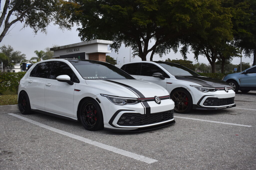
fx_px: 245
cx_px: 128
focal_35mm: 34
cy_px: 85
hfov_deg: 55.1
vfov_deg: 38.4
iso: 500
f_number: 5
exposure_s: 1/3200
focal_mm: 23
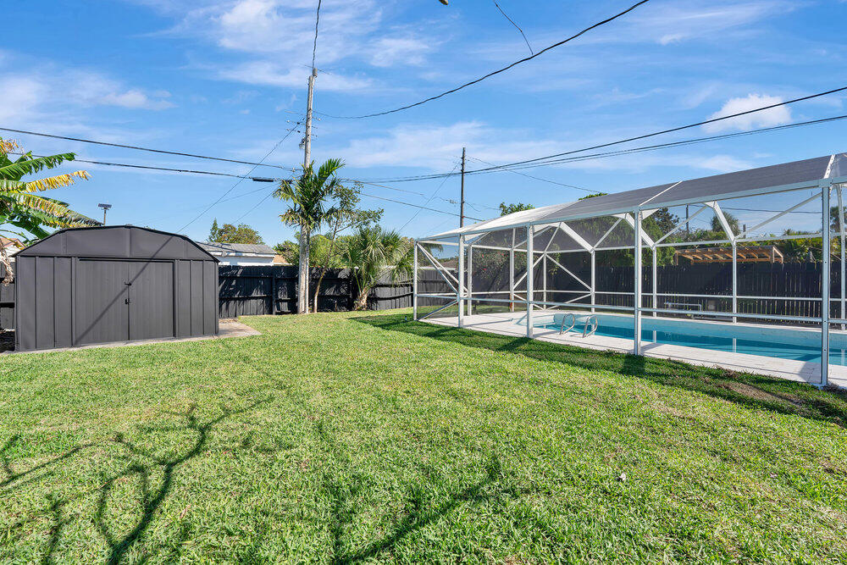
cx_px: 424
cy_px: 282
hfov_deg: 104.2
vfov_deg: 81.2
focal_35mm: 14
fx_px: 329
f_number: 10
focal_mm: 14
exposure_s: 1/160
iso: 100
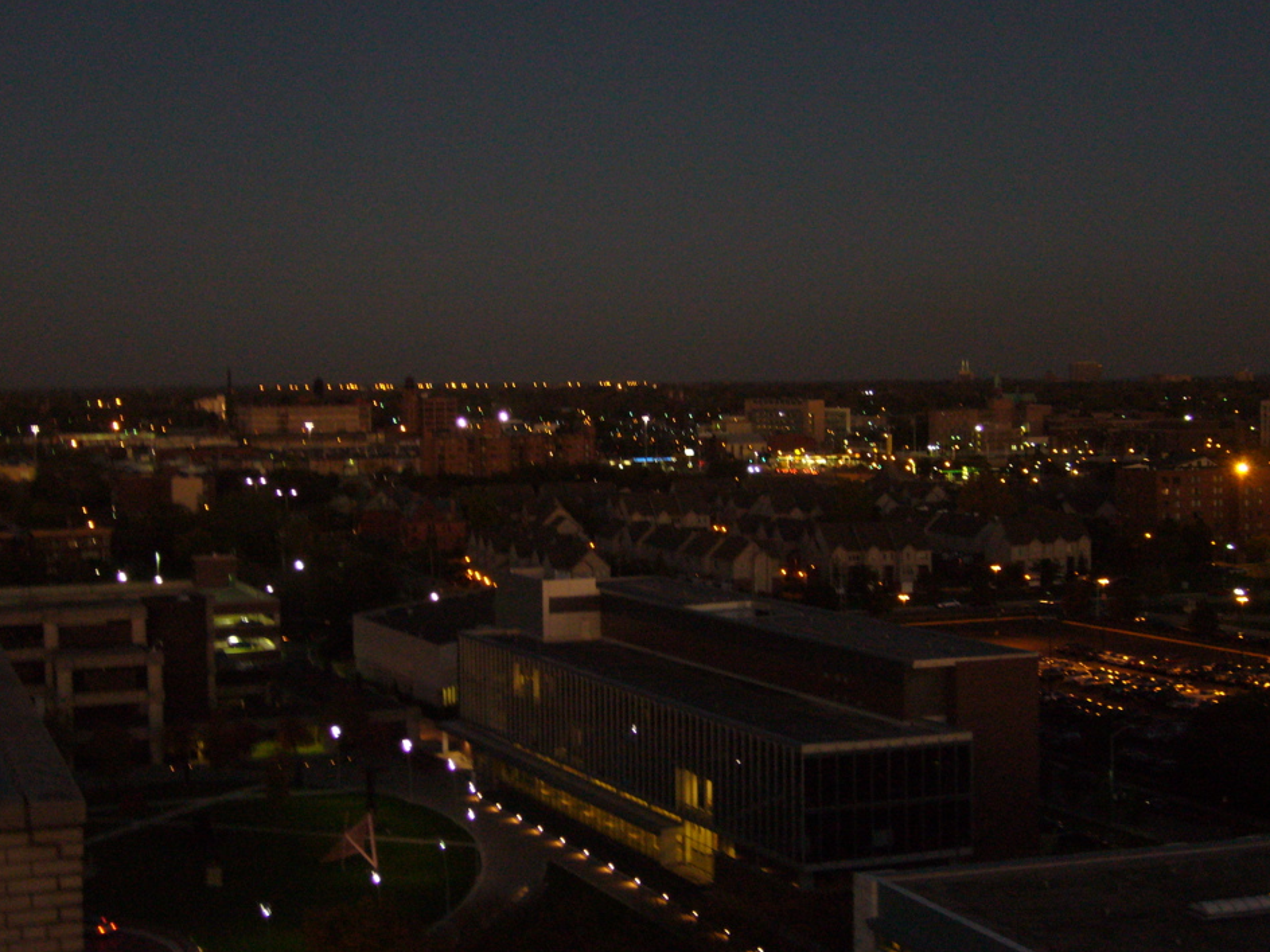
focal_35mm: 61
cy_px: 469
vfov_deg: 24.0
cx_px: 639
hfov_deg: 31.7
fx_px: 2238
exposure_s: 1/8
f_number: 3.6
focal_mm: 9.9
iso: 200
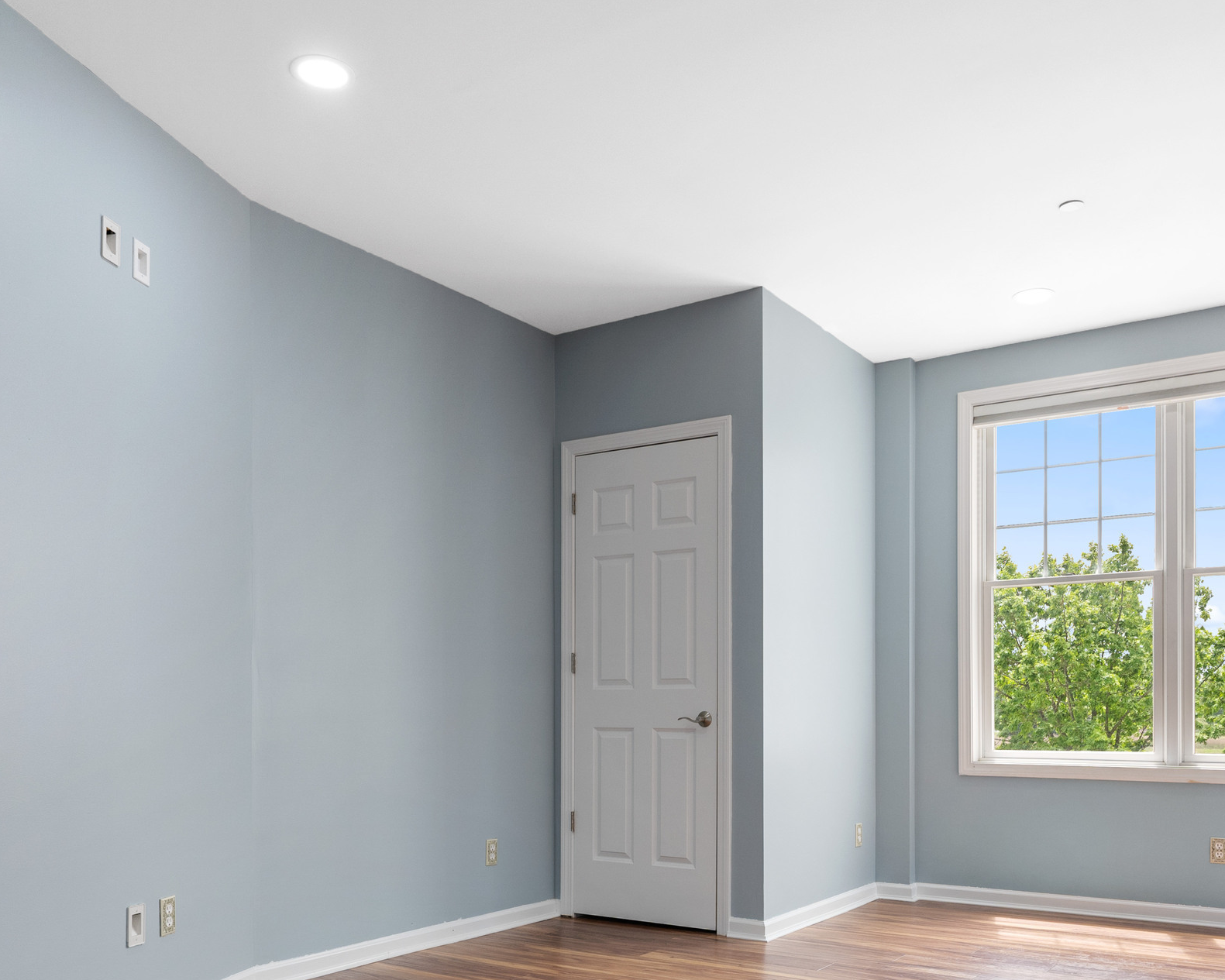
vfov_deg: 45.6
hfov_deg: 57.1
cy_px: 728
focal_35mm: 31
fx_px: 1124
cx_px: 652
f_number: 8
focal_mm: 17
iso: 320
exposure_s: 1/15
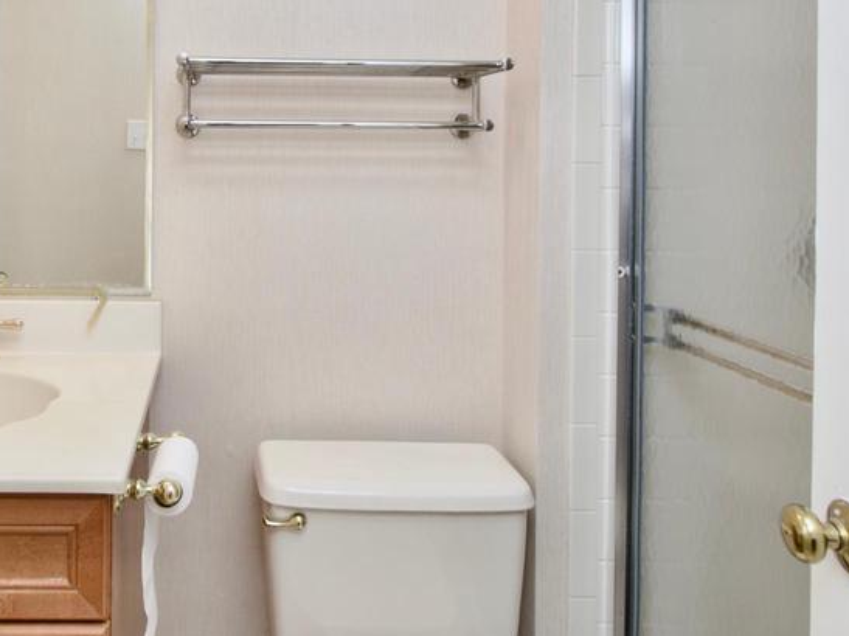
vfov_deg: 48.6
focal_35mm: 27
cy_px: 131
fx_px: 662
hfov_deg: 61.6
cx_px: 211
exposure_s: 1/200
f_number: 7.1
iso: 320
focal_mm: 10
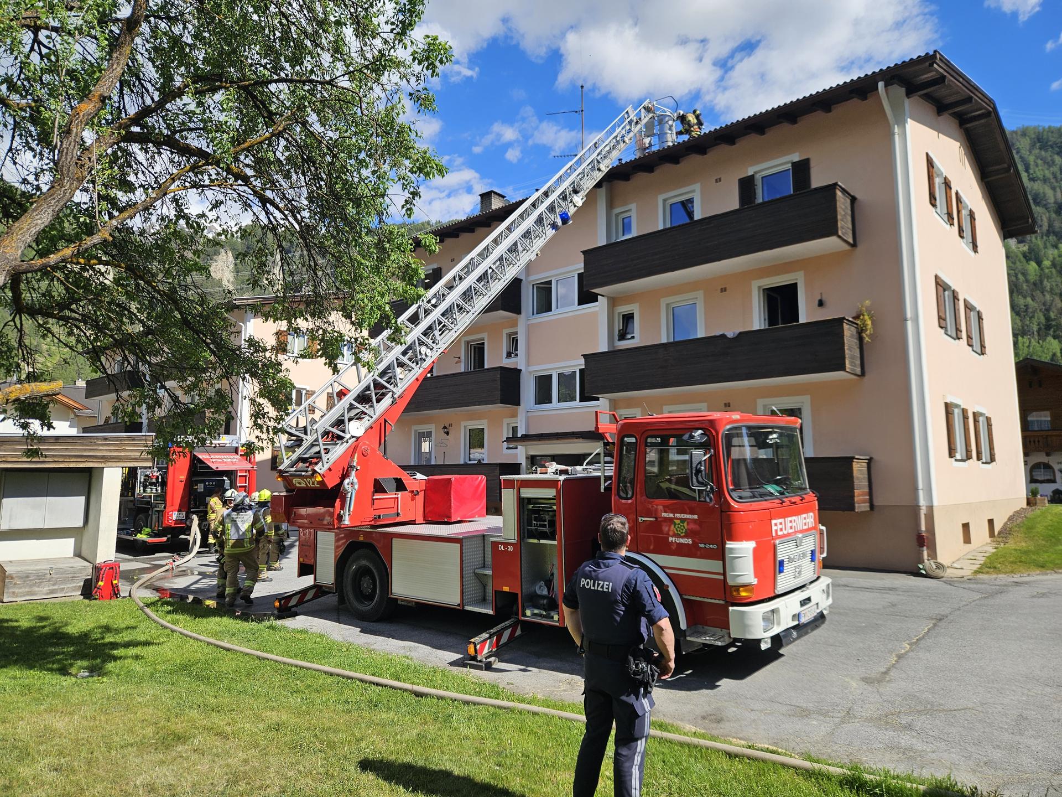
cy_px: 398
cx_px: 531
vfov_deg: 58.9
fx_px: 706
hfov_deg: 73.9
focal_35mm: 23
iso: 25
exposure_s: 1/1601
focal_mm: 5.4
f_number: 1.8
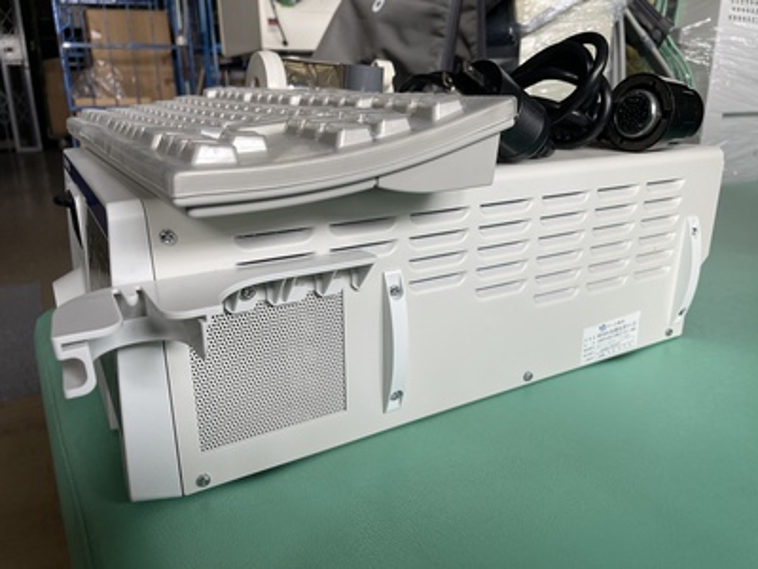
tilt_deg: -19.5
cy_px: 284
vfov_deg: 53.1
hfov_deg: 67.3
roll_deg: +1.5
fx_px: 569
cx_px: 379
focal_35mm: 26
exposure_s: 1/121
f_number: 1.6
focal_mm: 4.2
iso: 100
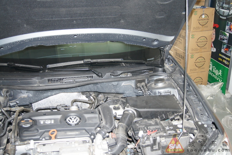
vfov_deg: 34.2
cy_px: 78
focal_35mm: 39
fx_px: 251
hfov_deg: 49.6
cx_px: 116
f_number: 4
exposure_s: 1/60
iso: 400
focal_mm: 26
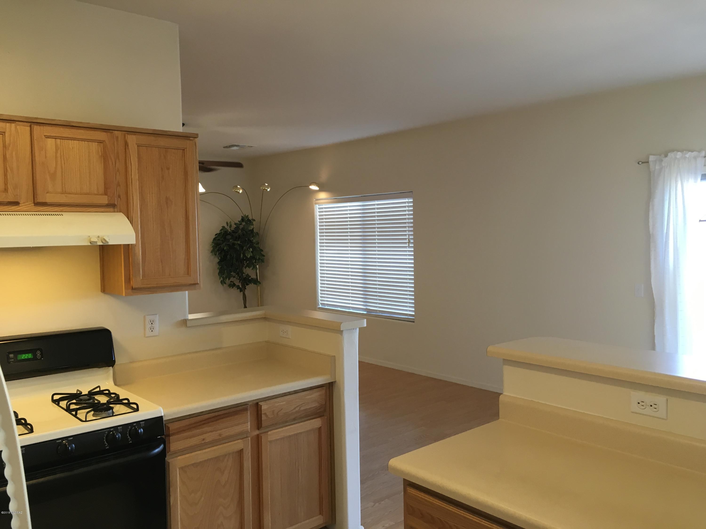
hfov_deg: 61.7
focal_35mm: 29
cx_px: 353
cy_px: 264
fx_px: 591
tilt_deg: -1.0
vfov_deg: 48.2
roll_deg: +1.1
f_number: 2.2
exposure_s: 1/30
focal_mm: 4.15
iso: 50
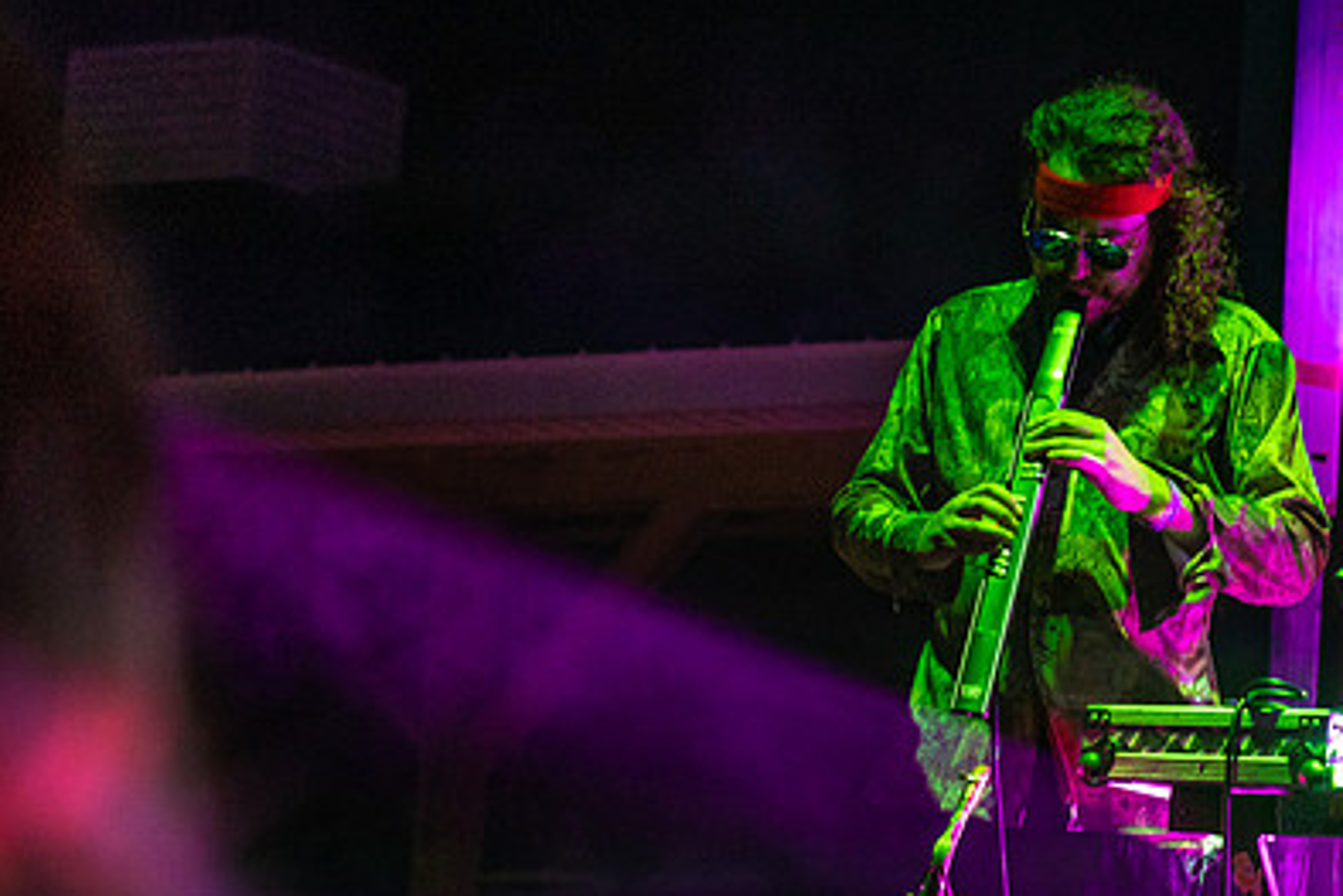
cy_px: 618
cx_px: 682
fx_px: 6157
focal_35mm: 165
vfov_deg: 8.3
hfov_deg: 12.4
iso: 1250
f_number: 4
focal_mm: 75
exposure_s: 1/160
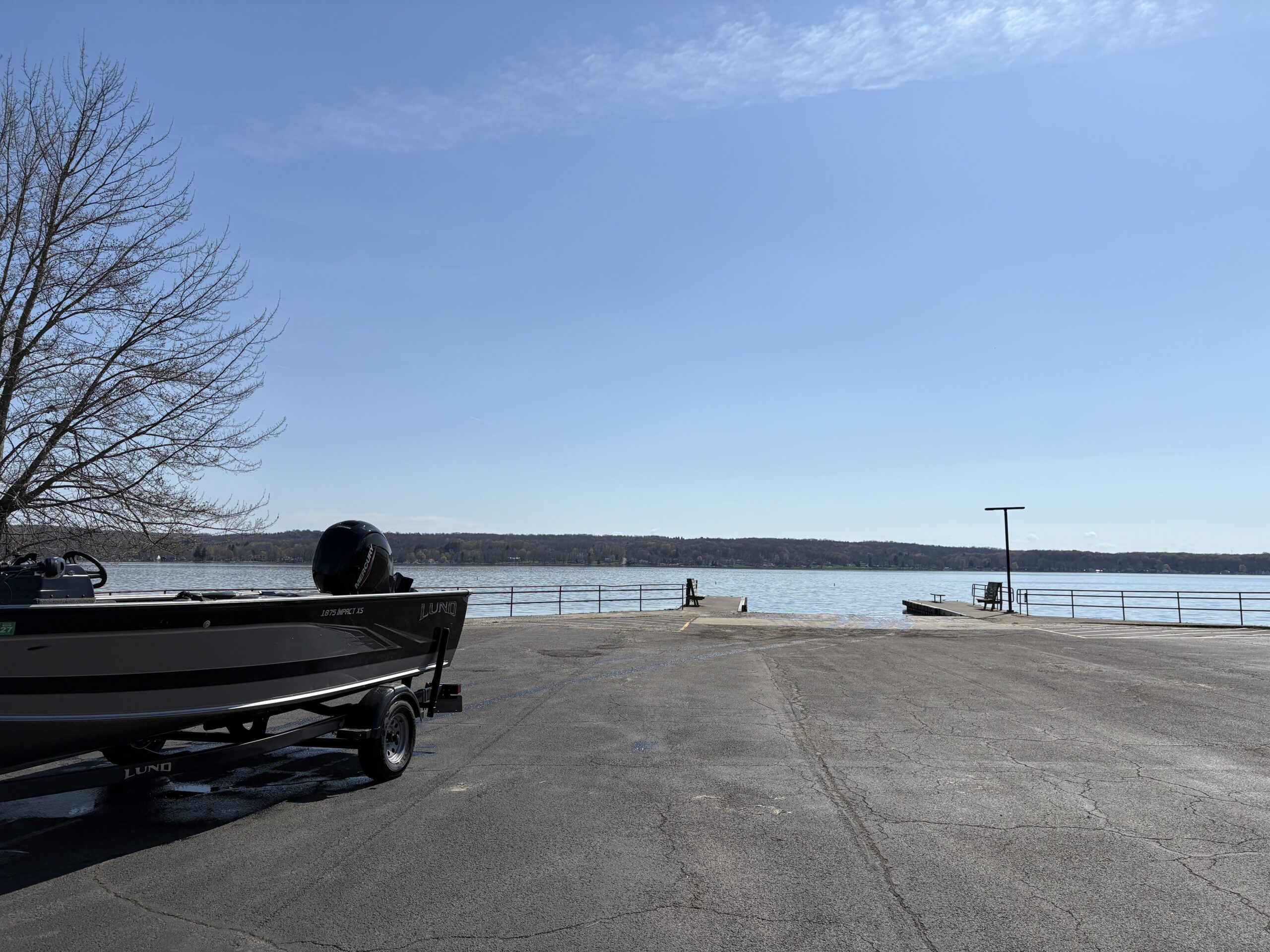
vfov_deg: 53.1
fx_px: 954
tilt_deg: +4.9
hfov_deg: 67.3
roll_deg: -0.4
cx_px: 635
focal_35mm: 26
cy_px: 476
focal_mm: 5.96
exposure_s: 1/8850
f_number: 1.6
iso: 50
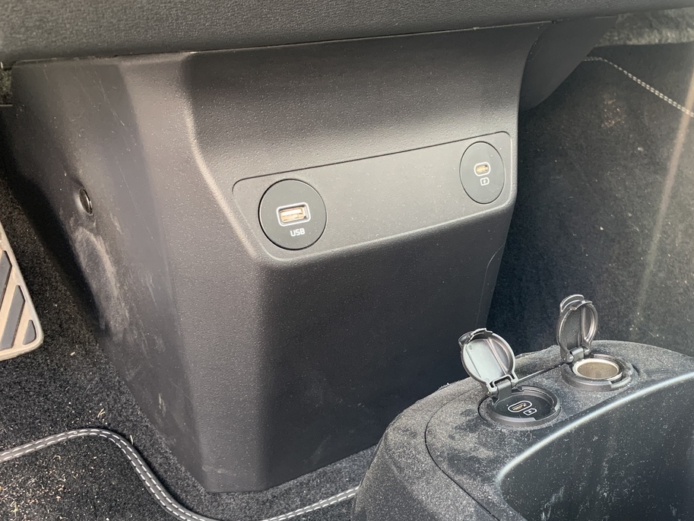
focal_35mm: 41
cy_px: 371
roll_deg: -3.7
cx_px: 543
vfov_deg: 34.6
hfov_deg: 43.9
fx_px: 822
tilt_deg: -30.7
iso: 200
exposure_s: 1/60
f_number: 1.8
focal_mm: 4.25
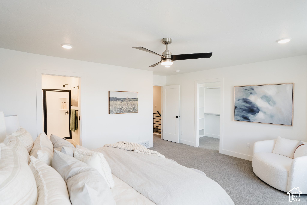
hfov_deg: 91.4
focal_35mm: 18
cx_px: 152
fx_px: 150
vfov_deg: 68.7
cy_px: 102
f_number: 3.5
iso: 2000
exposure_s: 1/320
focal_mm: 16
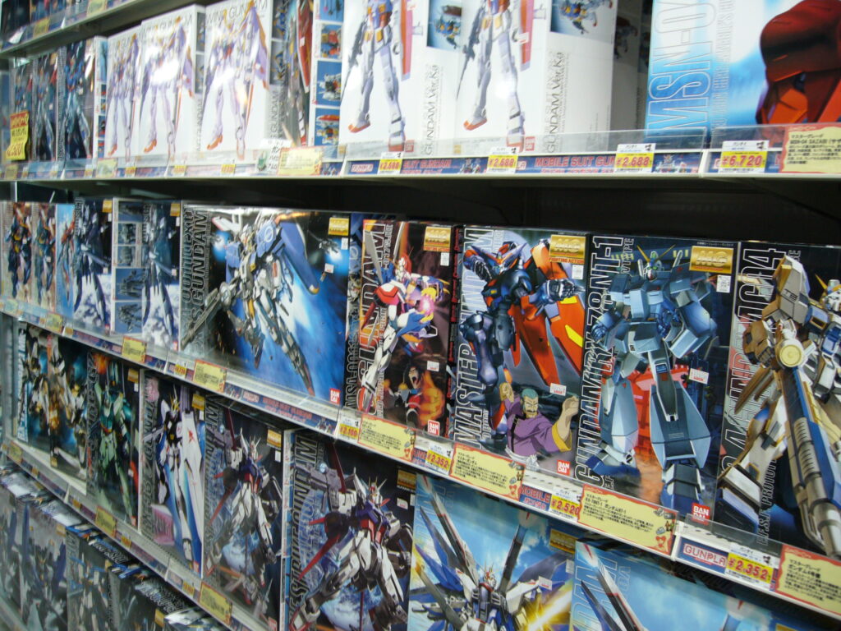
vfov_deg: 40.7
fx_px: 850
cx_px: 420
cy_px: 316
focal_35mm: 35
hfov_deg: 52.6
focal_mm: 5.8
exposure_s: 1/15
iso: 100
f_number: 2.8
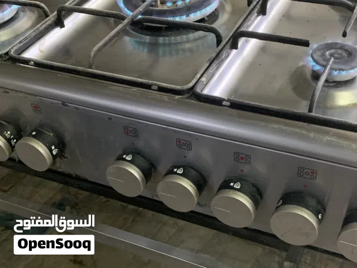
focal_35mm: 26
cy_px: 134
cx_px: 178
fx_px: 268
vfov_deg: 53.1
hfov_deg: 67.3
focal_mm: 4.25
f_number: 1.8
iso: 500
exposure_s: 1/25
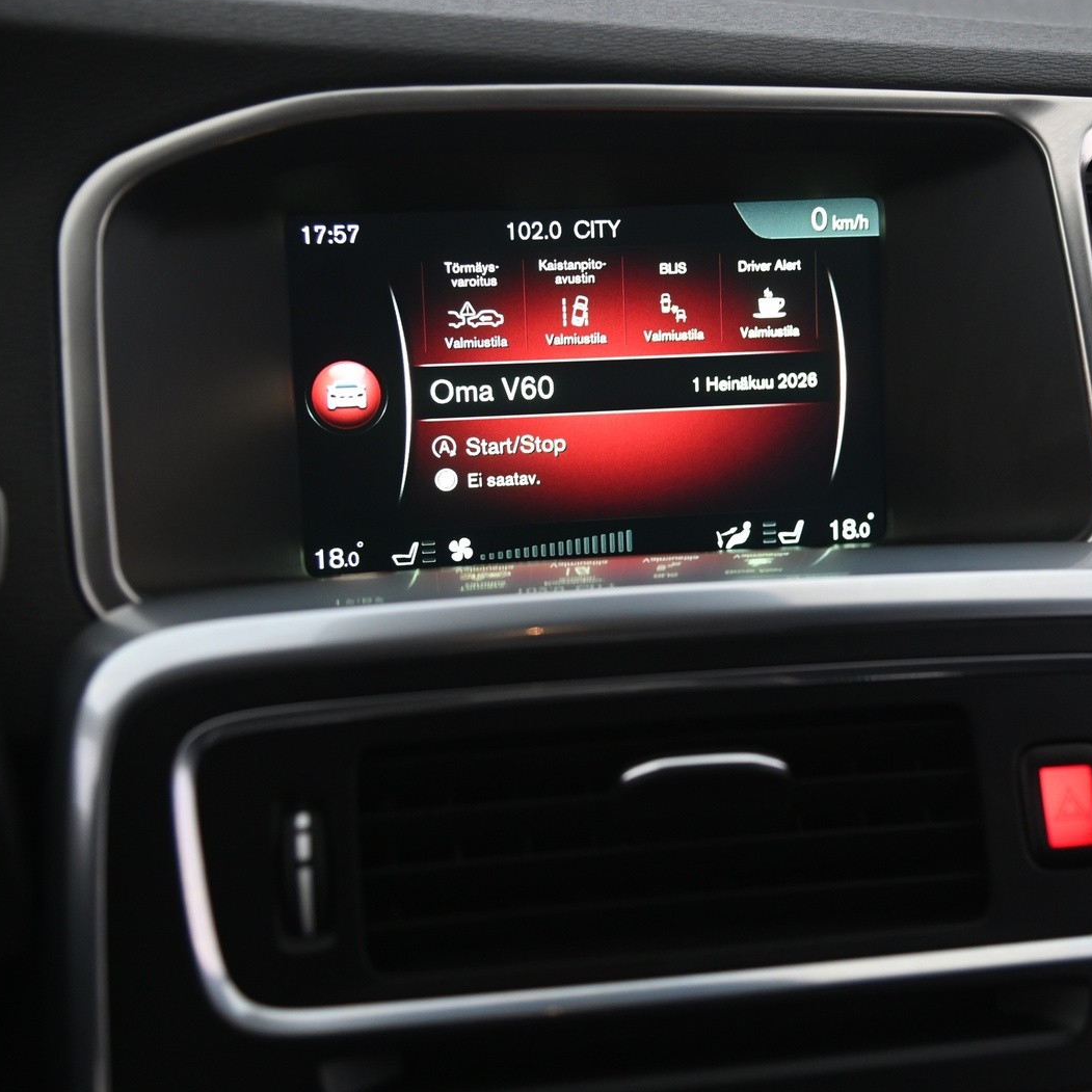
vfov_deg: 27.3
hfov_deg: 27.2
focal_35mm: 63
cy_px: 532
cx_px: 683
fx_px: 2248
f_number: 4
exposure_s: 1/30
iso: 2000
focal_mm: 48
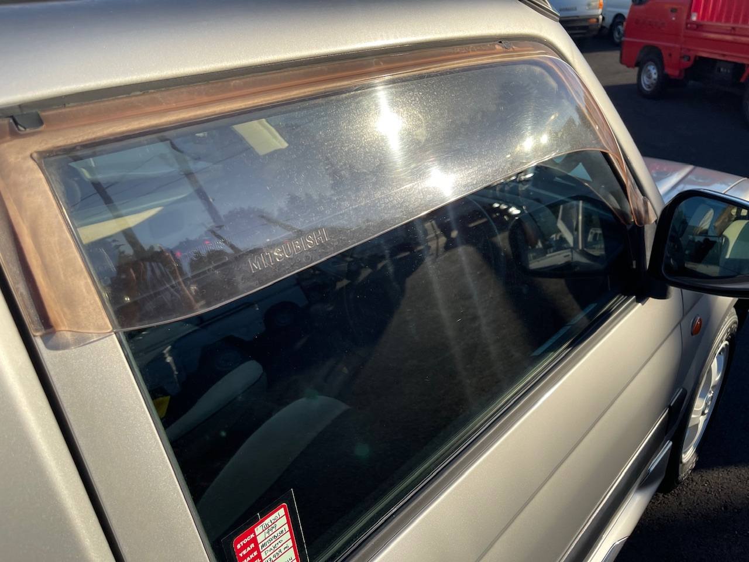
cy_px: 281
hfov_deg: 69.4
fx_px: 541
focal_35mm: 25
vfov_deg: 54.9
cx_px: 374
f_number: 1.6
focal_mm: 5.1
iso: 32
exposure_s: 1/1767
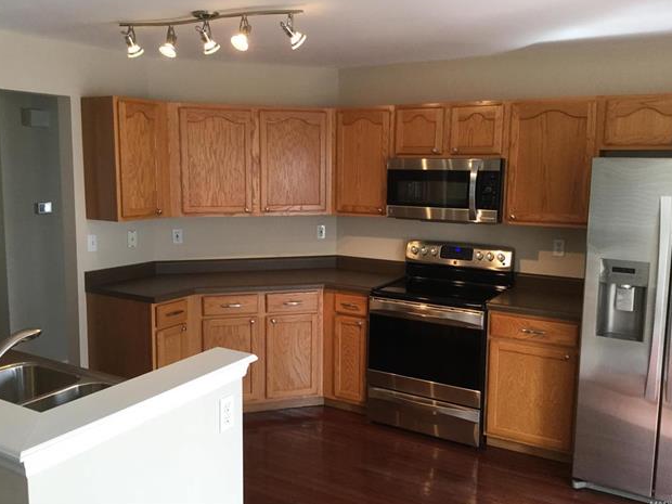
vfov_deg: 44.2
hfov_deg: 56.8
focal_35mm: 32
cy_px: 251
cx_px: 335
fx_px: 621
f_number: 2.4
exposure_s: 1/30
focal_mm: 3.3
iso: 40
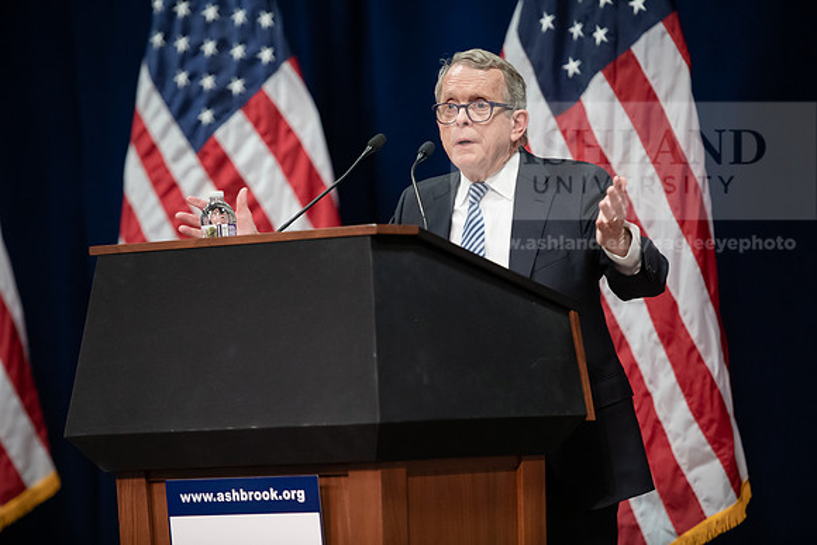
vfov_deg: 7.6
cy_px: 272
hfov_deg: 11.4
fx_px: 4086
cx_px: 408
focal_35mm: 180
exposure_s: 1/200
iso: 2000
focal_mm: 180
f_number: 2.8
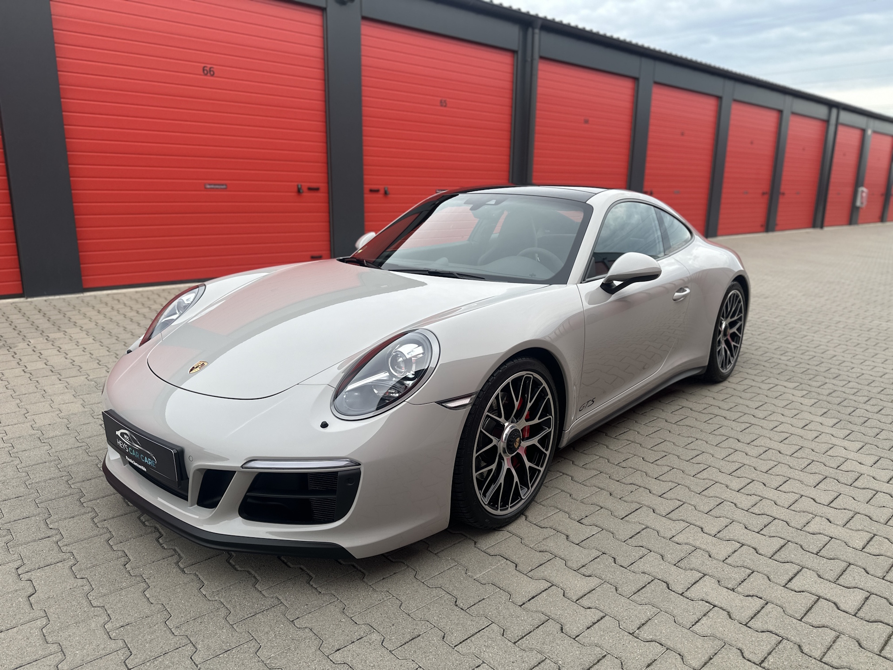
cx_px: 446
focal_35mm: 24
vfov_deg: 56.8
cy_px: 335
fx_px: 619
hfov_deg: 71.6
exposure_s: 1/1664
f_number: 1.78
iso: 80
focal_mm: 6.86
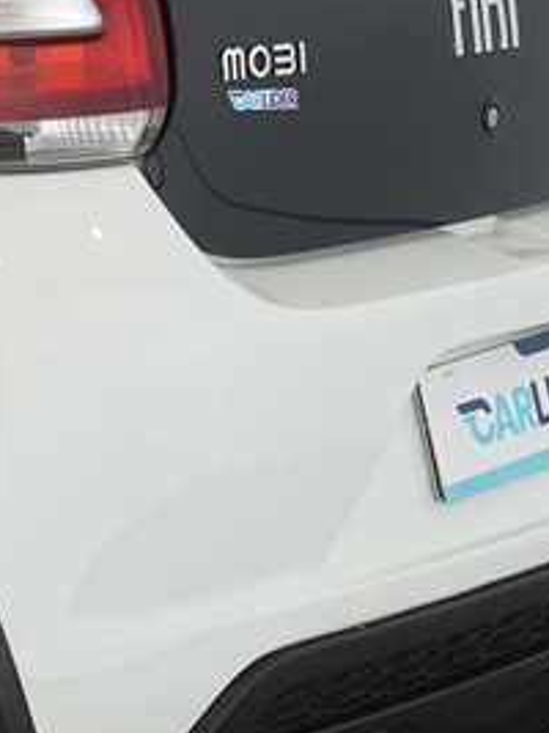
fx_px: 4102
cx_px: 36
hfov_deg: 7.6
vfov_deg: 10.2
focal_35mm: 194
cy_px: 248
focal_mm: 35
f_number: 3.5
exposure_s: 1/100
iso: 200
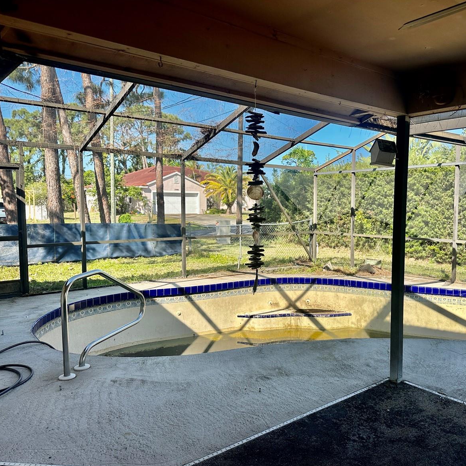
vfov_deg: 55.6
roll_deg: -2.0
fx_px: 442
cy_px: 237
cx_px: 290
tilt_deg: -4.9
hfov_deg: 55.0
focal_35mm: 29
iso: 80
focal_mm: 6.86
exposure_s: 1/1916
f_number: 1.78
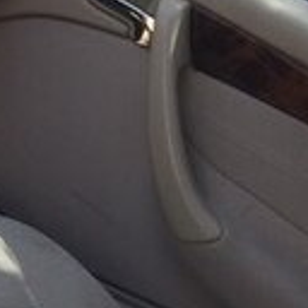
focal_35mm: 132
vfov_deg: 13.0
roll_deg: -22.4
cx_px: -452
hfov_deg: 11.0
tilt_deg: -22.5
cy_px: -11
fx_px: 1329
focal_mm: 4.15
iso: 32
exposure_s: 1/377
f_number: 2.2
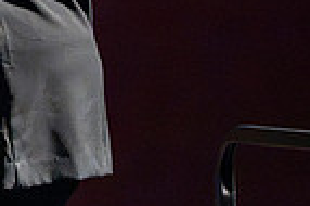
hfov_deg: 2.8
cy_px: -75
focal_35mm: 731
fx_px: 6287
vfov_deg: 1.9
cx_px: -221
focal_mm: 180
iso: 12800
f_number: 2.8
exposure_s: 1/640
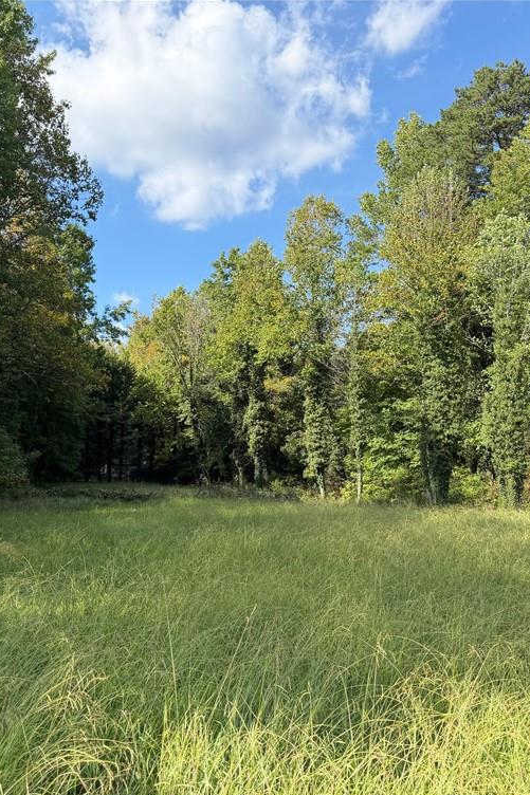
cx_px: 233
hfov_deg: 38.8
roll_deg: -1.4
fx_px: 751
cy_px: 405
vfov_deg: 55.8
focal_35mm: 34
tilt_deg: +6.8
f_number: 1.78
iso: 100
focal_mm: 6.76
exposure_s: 1/2299
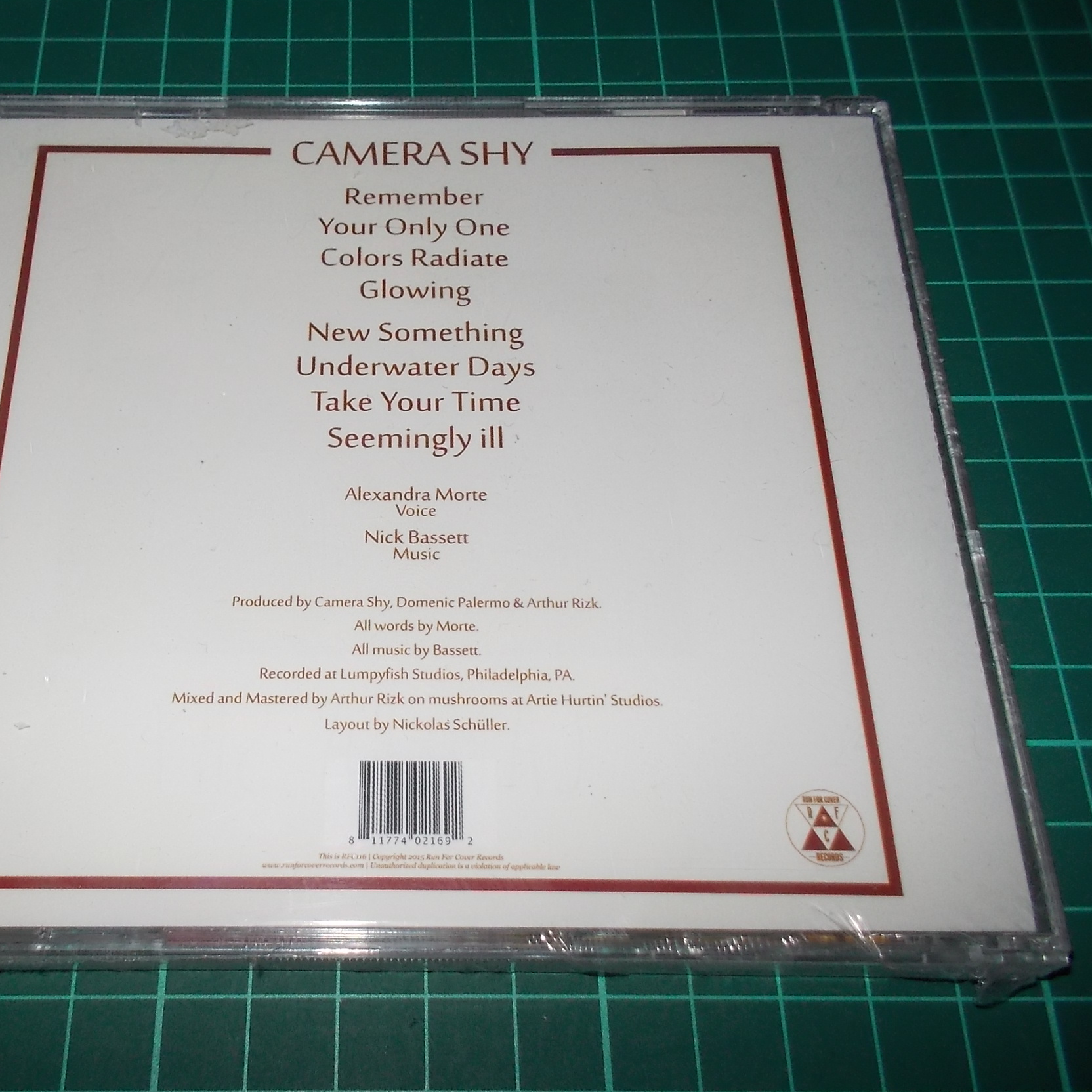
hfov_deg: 46.6
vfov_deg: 47.2
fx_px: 1249
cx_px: 383
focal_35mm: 35
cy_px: 545
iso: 200
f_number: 3.3
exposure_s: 1/30
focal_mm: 4.1
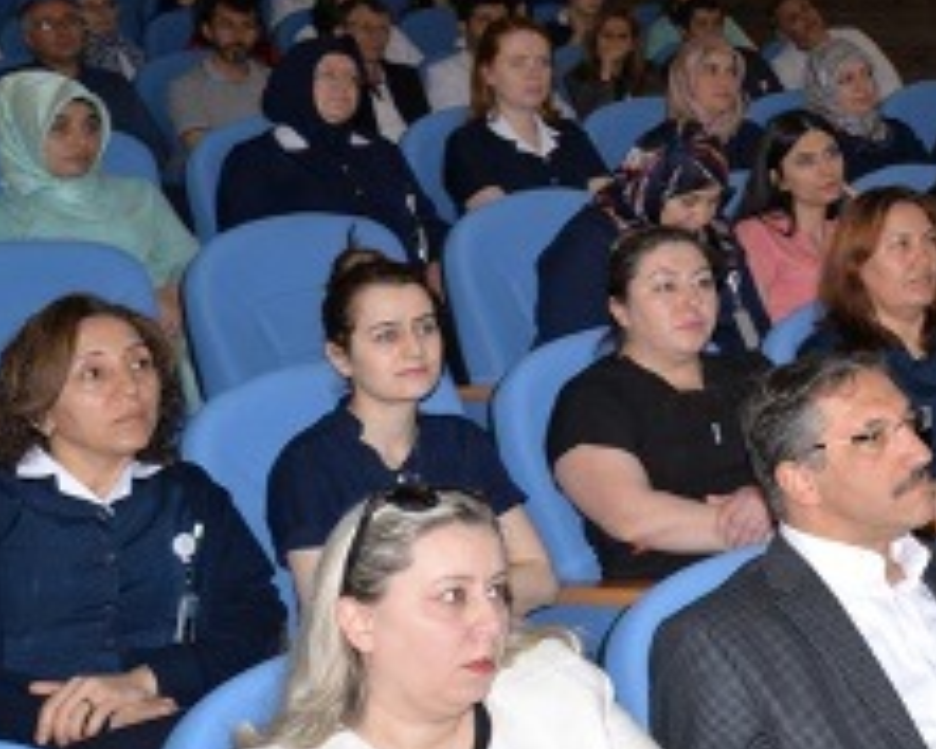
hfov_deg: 19.9
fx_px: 2411
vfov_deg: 17.5
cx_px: 1262
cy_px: 131
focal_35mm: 87
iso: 1250
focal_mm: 32
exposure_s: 1/60
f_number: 5.6
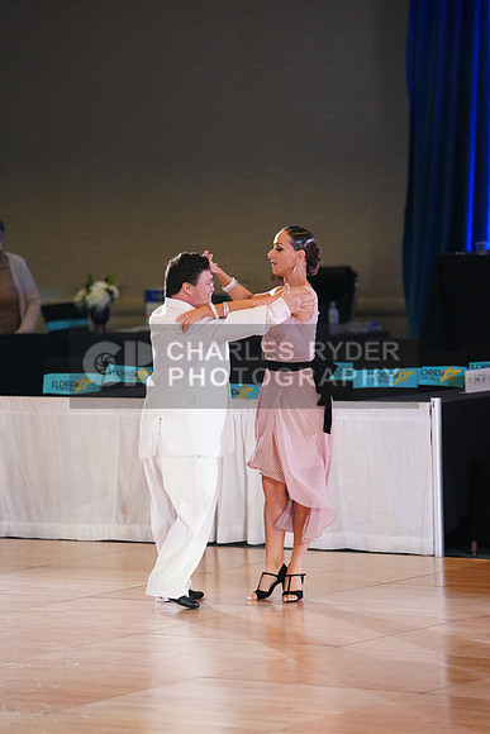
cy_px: 367
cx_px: 245
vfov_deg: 10.3
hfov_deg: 6.9
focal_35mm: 200
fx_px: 4081
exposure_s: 1/500
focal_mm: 200
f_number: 2.8
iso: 2500
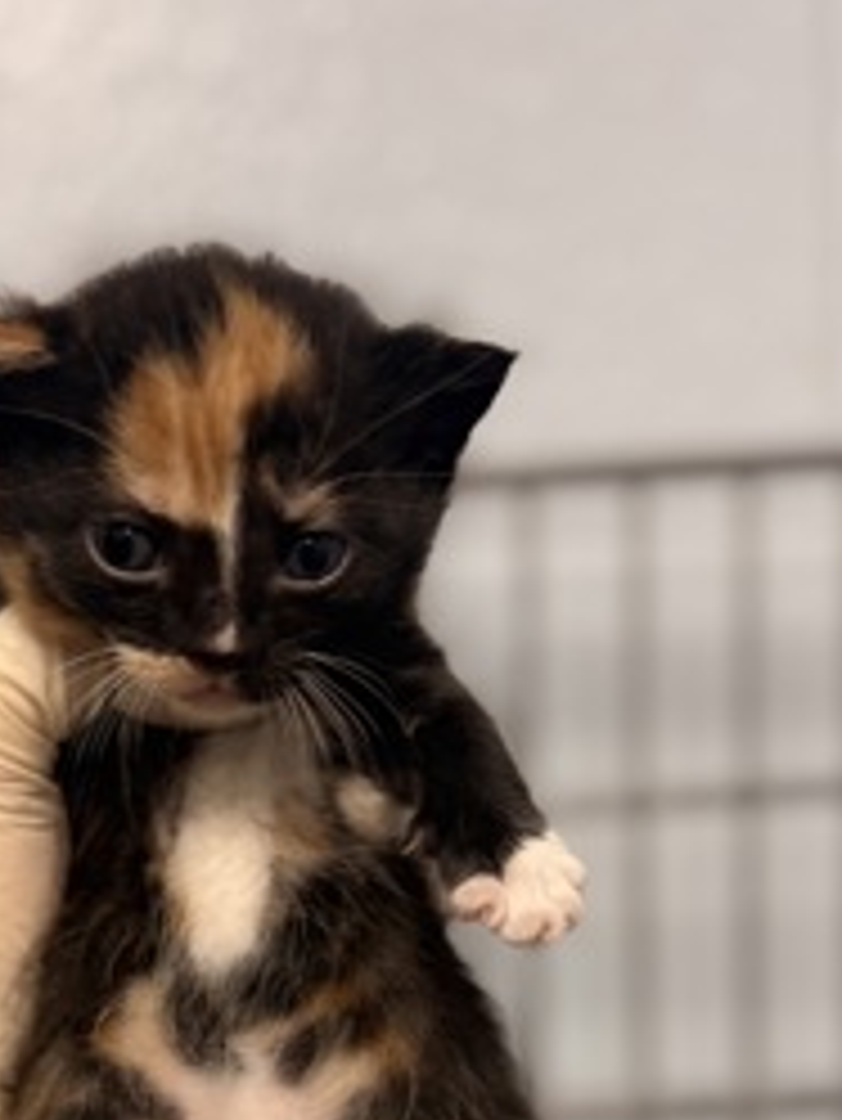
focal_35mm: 54
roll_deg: +3.7
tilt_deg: -10.3
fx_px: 1750
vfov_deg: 33.4
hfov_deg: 26.7
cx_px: 212
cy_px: 1035
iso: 160
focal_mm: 6.76
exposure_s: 1/120
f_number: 1.78
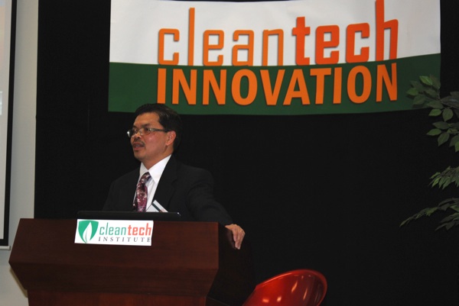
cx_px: 230
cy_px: 153
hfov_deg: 21.9
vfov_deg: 14.7
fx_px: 1187
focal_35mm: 93
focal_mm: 62
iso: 200
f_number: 5
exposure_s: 1/60
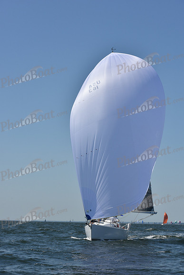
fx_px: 536
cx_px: 92
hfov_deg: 19.5
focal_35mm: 70
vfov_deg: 28.8
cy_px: 138
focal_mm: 70
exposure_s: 1/1250
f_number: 10
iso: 250
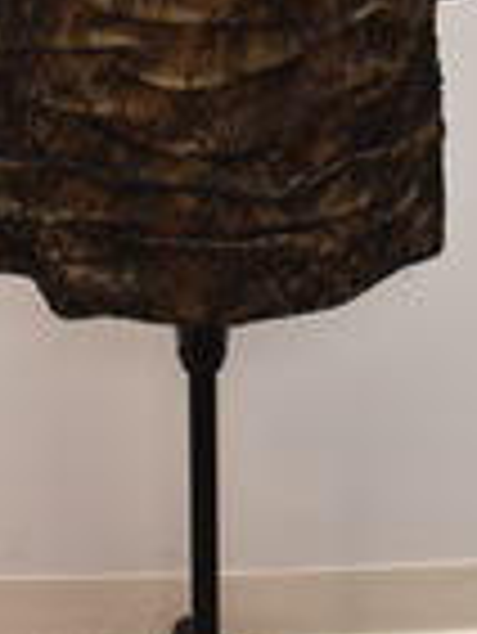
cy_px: -121
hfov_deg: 17.8
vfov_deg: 21.8
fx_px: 1523
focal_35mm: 83
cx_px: 202
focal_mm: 18
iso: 1000
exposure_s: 1/100
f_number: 4.5
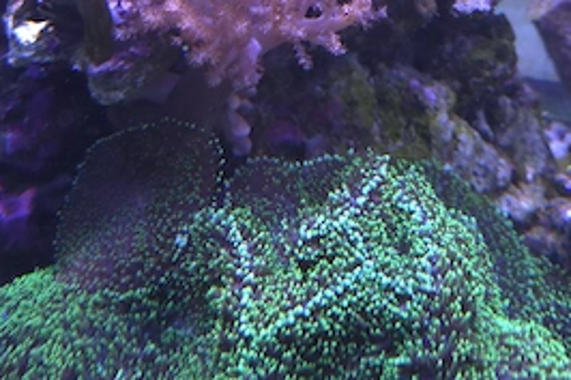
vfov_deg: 32.3
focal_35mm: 36
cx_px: 294
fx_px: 571
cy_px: -41
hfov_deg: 53.2
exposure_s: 1/71.4
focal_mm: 5.4
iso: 320
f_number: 1.8
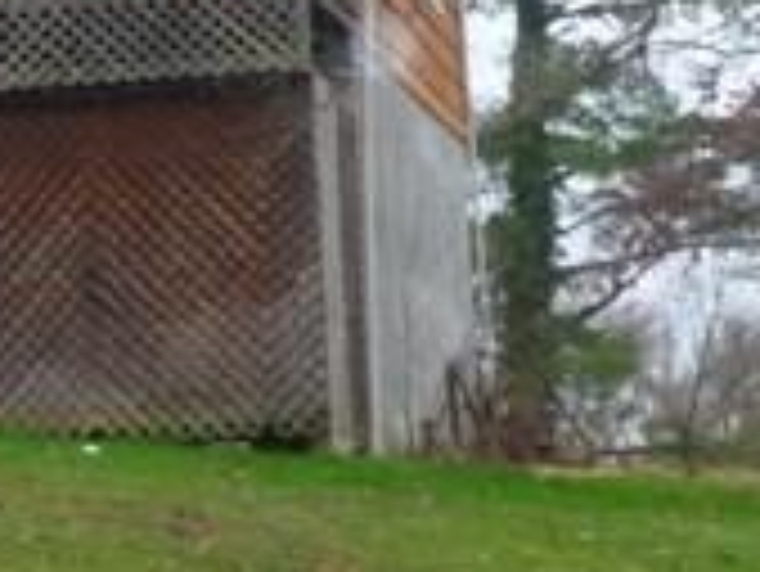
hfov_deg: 11.3
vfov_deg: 8.6
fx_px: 3779
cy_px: 50
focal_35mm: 172
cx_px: -67
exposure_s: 1/30
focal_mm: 8
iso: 125
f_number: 4.2
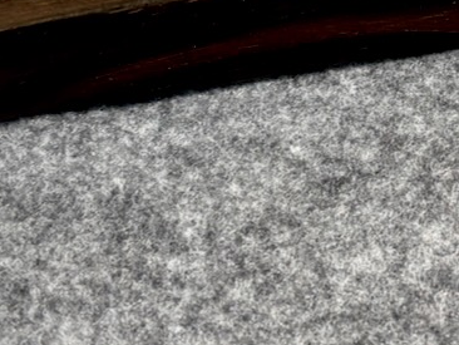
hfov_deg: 20.4
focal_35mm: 91
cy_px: -37
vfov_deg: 15.8
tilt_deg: -46.0
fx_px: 1207
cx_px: 519
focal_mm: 5.96
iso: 125
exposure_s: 1/60
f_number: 1.6
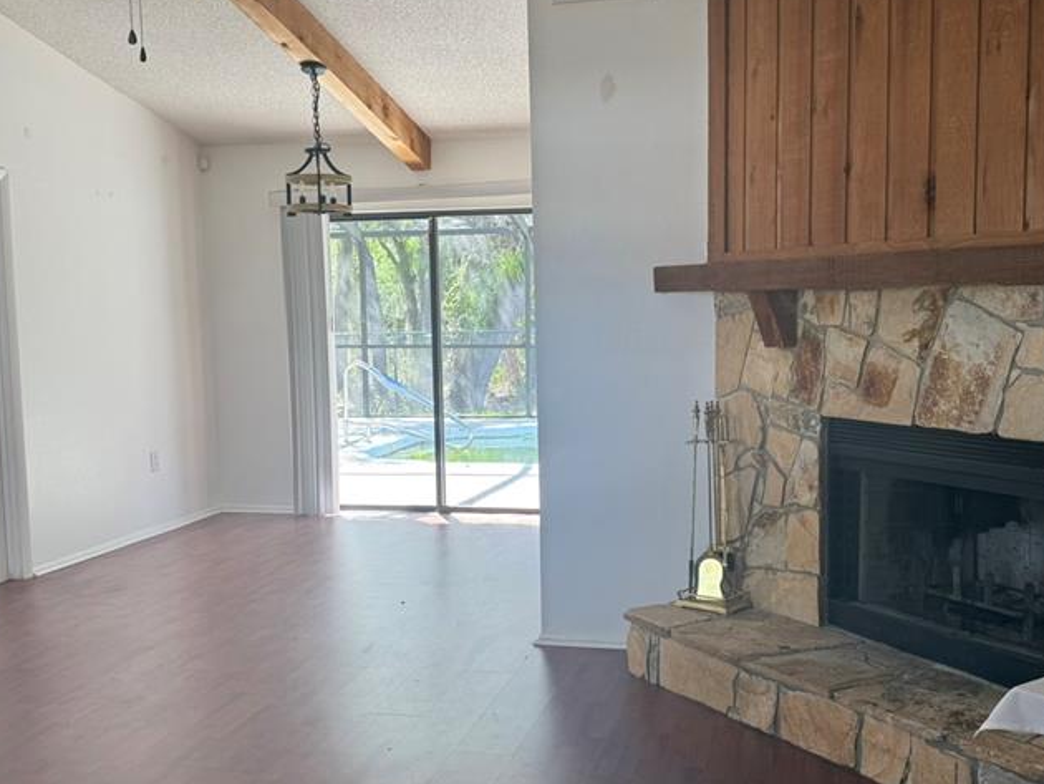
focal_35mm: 39
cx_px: 539
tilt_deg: -5.8
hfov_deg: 47.8
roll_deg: +0.7
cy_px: 428
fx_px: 1177
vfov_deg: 36.8
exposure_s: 1/121
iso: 80
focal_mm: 6.76
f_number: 1.78
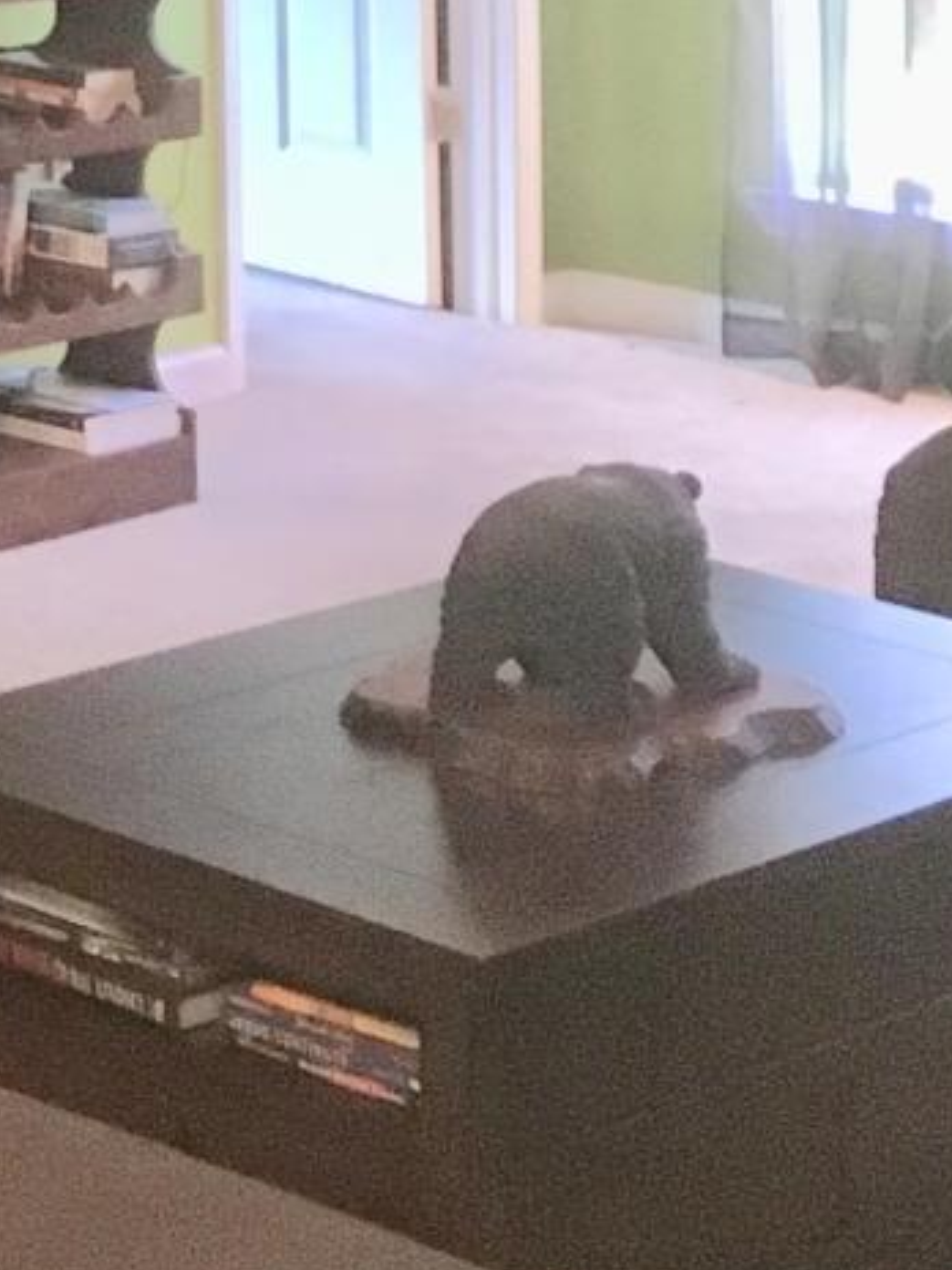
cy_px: -950
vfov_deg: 14.1
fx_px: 4584
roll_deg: -2.6
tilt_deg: +4.1
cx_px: -1034
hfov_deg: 10.7
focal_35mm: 125
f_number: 2.2
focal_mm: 4.15
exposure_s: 1/15
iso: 200
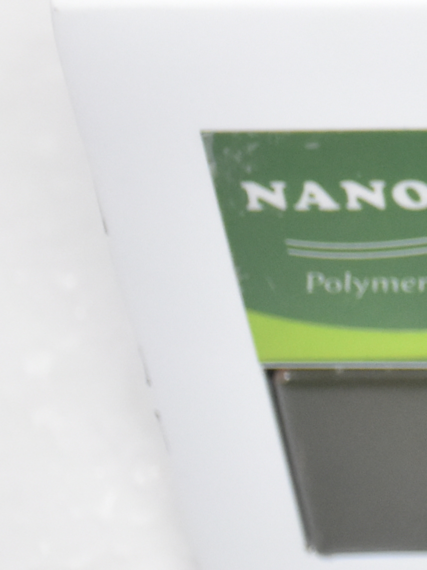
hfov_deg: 5.4
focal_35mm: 258
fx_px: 4243
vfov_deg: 7.6
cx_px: 1266
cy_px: -97
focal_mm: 34
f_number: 4.2
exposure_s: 1/160
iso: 1000
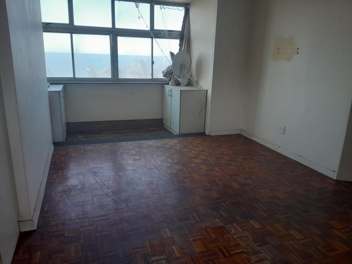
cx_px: 176
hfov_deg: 67.3
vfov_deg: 53.1
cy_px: 132
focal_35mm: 26
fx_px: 264
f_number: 1.8
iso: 40
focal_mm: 3.98
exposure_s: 1/50
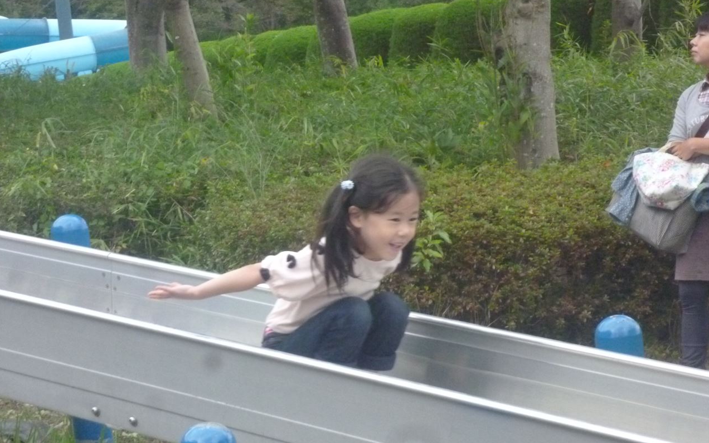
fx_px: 2473
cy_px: 235
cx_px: 354
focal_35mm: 128
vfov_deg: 10.2
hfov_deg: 16.3
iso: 800
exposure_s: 1/250
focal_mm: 21.3
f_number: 5.8
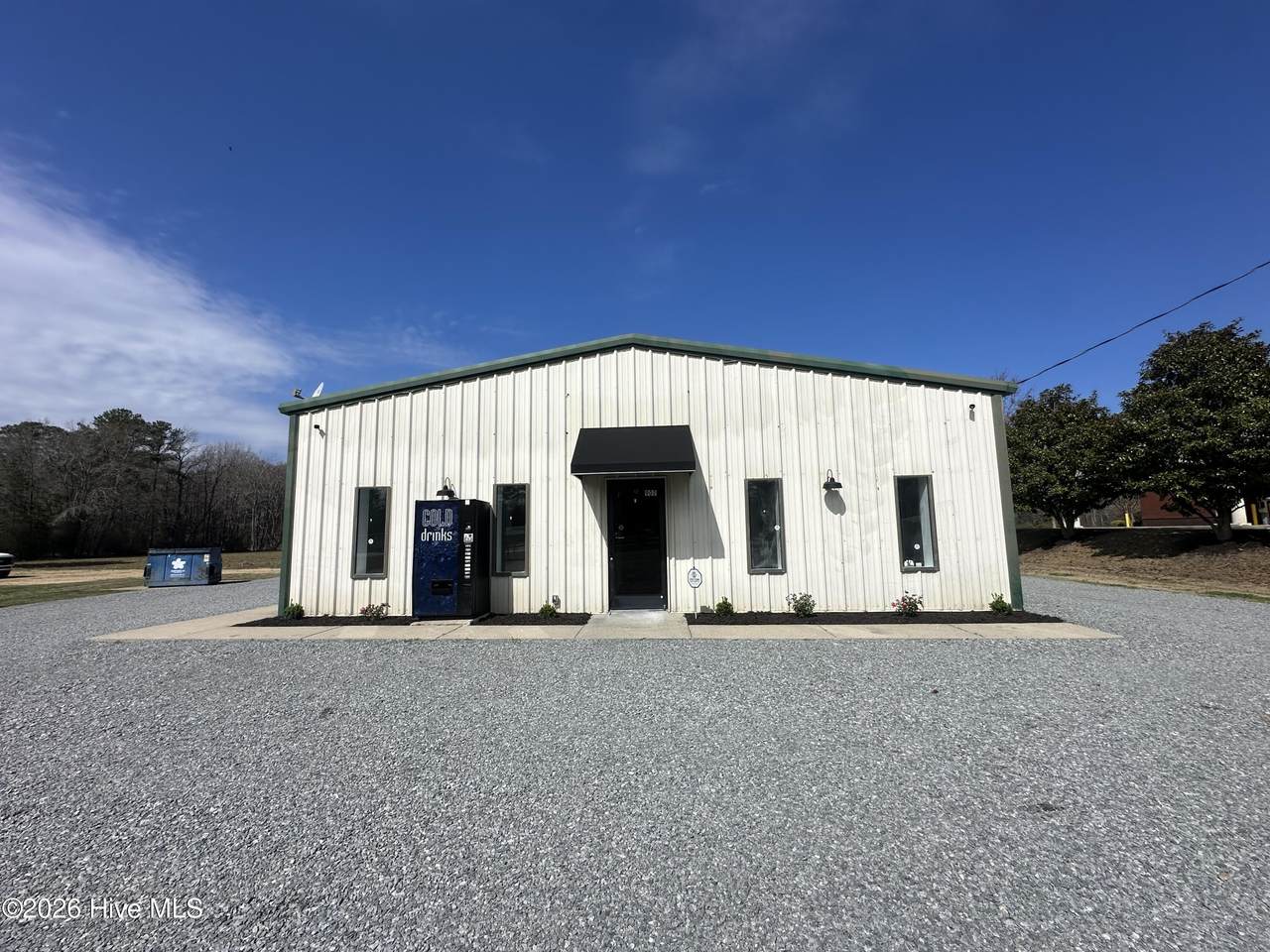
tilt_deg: +6.5
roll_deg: +0.7
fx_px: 514
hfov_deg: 102.1
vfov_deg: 85.7
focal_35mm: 14
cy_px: 476
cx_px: 635
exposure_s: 1/5814
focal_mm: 2.22
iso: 50
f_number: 2.2
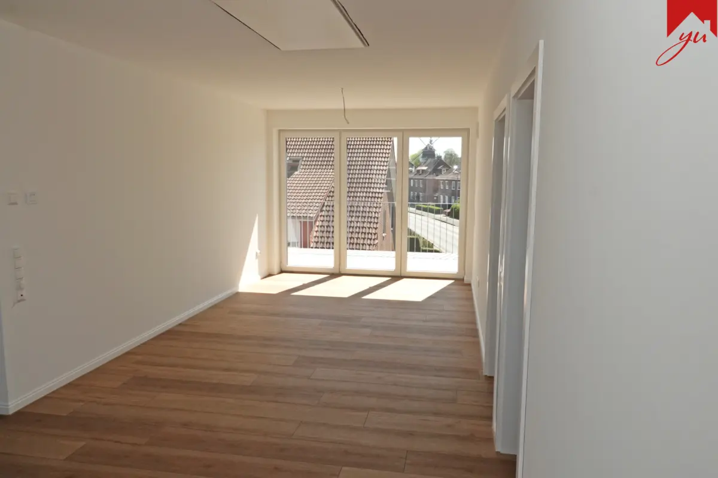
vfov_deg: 51.3
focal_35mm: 25
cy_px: 239
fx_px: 499
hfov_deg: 71.5
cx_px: 359
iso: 800
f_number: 14
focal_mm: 9.14
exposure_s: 1/160
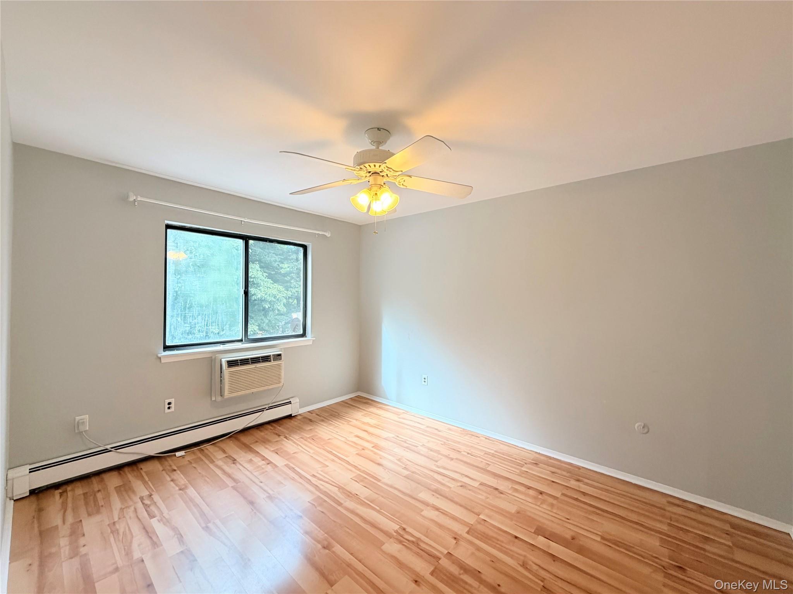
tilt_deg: -0.1
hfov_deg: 102.1
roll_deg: -0.4
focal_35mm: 14
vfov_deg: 85.7
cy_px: 297
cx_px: 396
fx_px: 321
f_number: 2.2
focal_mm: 2.22
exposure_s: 1/120
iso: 200
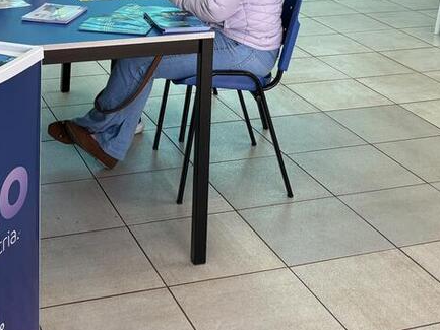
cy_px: -51
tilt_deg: -9.9
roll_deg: -1.5
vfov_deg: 19.4
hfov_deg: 27.0
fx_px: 915
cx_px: 177
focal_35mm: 72
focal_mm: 5.96
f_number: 1.6
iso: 100
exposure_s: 1/120
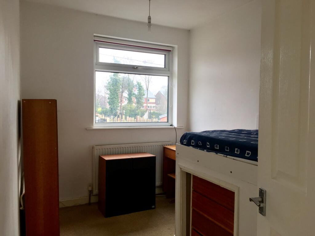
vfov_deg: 48.2
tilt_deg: -4.3
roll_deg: -0.4
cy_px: 118
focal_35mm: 29
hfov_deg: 61.7
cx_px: 158
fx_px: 264
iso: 32
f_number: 2.2
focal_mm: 4.15
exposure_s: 1/50
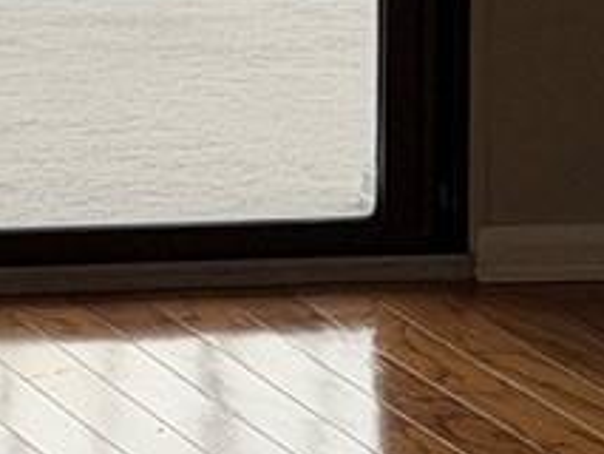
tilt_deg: -7.0
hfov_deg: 5.2
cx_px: -1069
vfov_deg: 4.1
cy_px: -423
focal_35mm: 361
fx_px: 6302
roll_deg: +1.5
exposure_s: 1/549
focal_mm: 6.76
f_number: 1.78
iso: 80
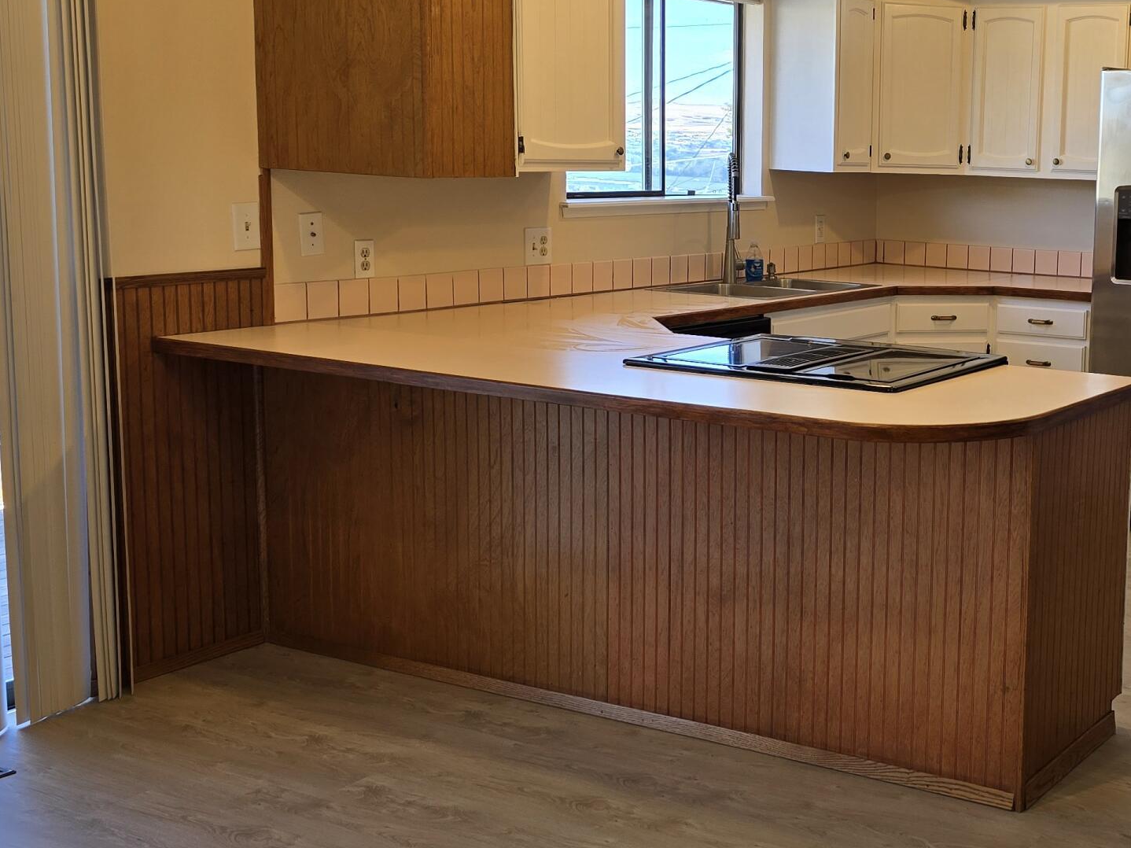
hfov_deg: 37.9
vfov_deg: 30.3
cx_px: 940
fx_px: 1568
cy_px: 399
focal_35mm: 48
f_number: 1.7
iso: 25
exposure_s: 1/120
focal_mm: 6.3
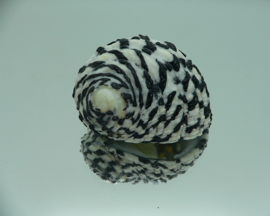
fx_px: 296
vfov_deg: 40.1
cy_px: 108
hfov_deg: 49.0
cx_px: 144
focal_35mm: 37
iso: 80
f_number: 2.8
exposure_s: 1/60
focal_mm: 4.6
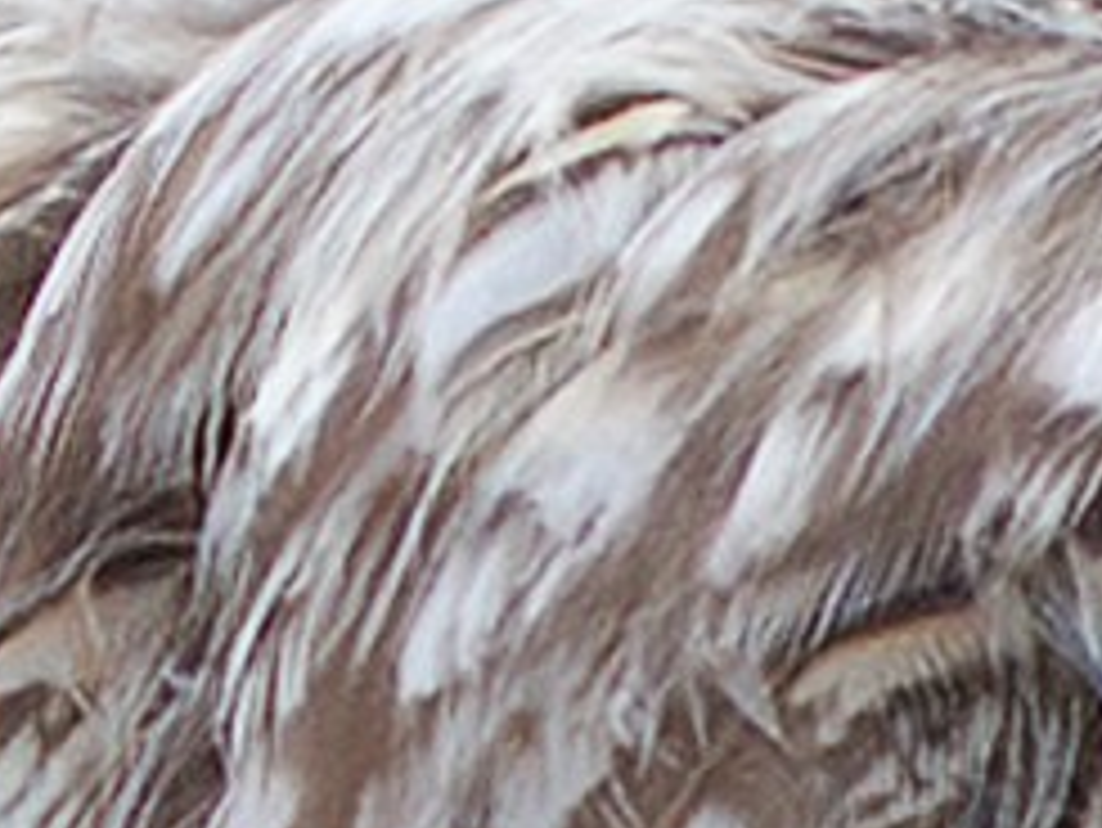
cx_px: 2739
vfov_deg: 0.7
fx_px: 72014
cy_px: -194
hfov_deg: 0.9
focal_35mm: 2261
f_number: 4
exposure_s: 1/3200
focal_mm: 300
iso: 1600
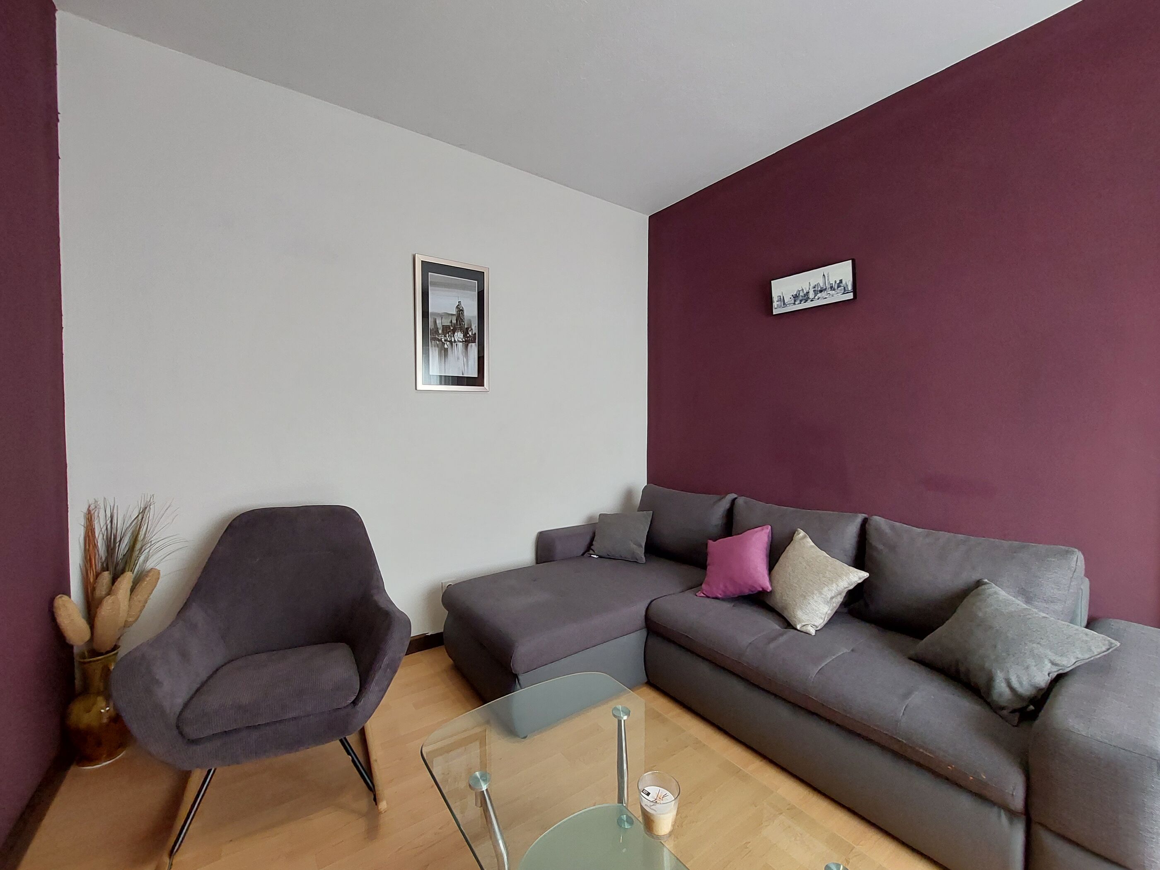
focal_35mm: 13
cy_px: 435
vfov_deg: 89.9
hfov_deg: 106.2
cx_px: 580
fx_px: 436
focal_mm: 1.74
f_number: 2.2
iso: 200
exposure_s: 1/50
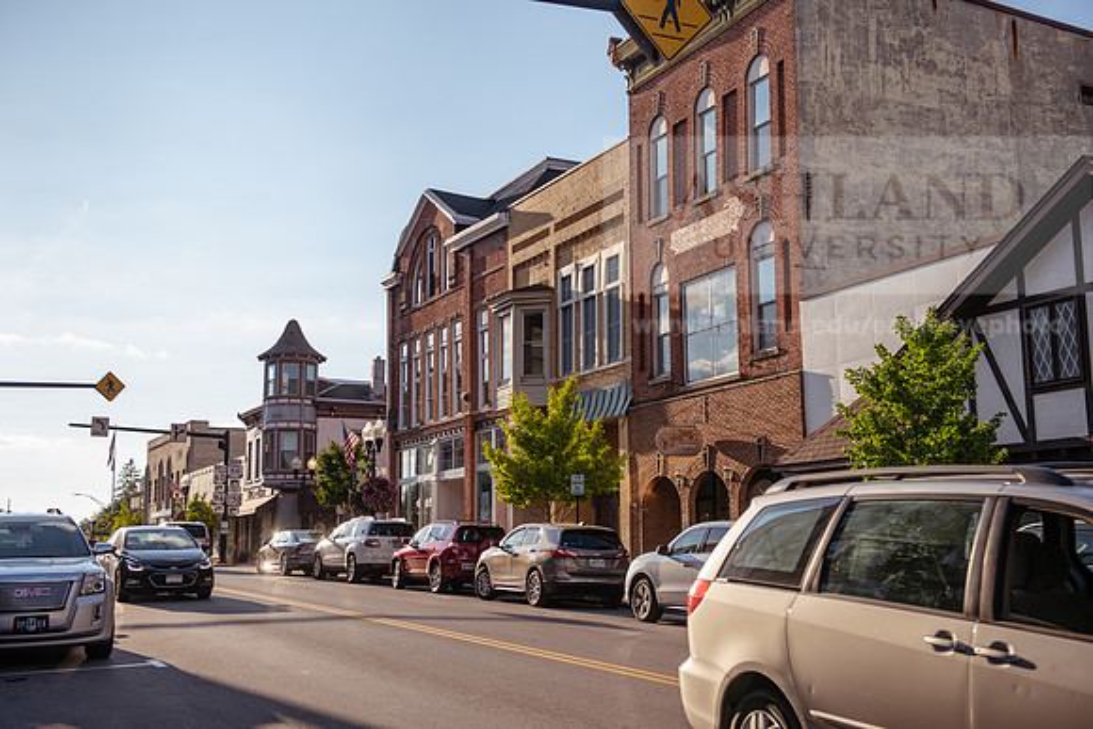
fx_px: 1336
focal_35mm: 44
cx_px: 546
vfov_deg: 30.5
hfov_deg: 44.5
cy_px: 364
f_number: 4
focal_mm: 44
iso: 100
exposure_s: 1/640
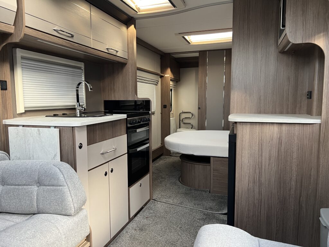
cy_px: 124
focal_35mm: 26
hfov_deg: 67.3
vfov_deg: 53.1
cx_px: 164
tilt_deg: -6.9
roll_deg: -0.1
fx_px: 247
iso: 125
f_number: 1.5
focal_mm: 5.7
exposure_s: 1/90
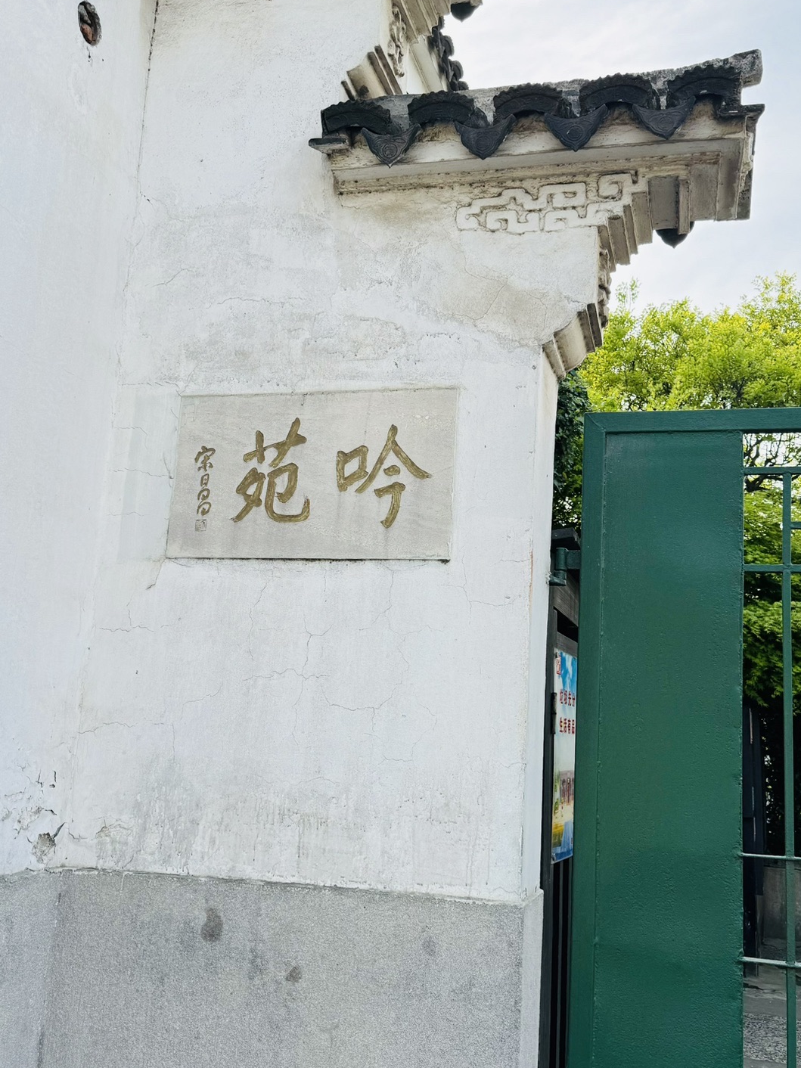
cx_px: 434
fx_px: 1049
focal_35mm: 34
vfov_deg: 54.0
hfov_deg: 41.8
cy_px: 539
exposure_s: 1/1311
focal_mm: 6.86
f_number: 1.78
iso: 80
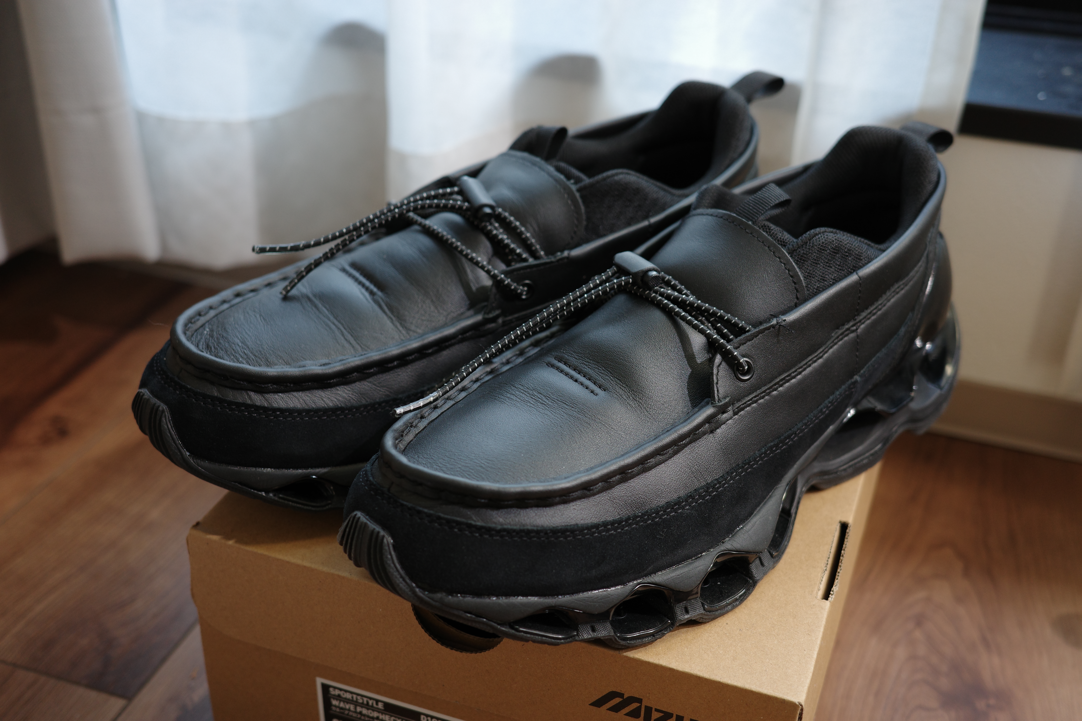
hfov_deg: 48.5
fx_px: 1202
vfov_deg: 33.4
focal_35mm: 40
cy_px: 360
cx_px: 541
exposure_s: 1/40
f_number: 2.8
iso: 320
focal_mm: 26
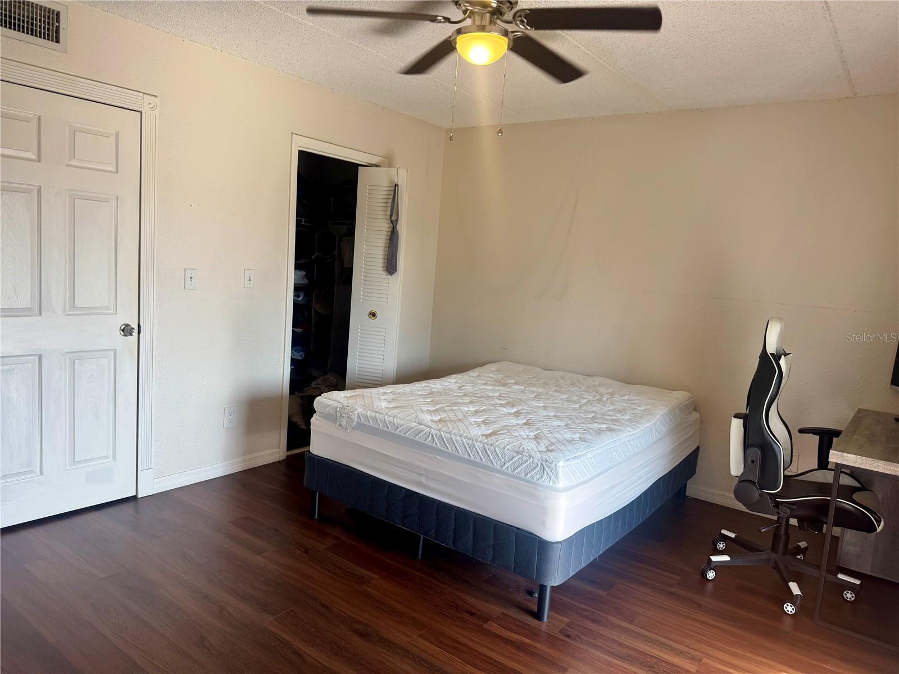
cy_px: 337
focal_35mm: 24
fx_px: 623
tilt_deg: -7.6
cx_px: 450
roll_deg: -4.1
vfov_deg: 56.8
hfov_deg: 71.6
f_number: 1.78
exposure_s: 1/120
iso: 100
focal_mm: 6.76
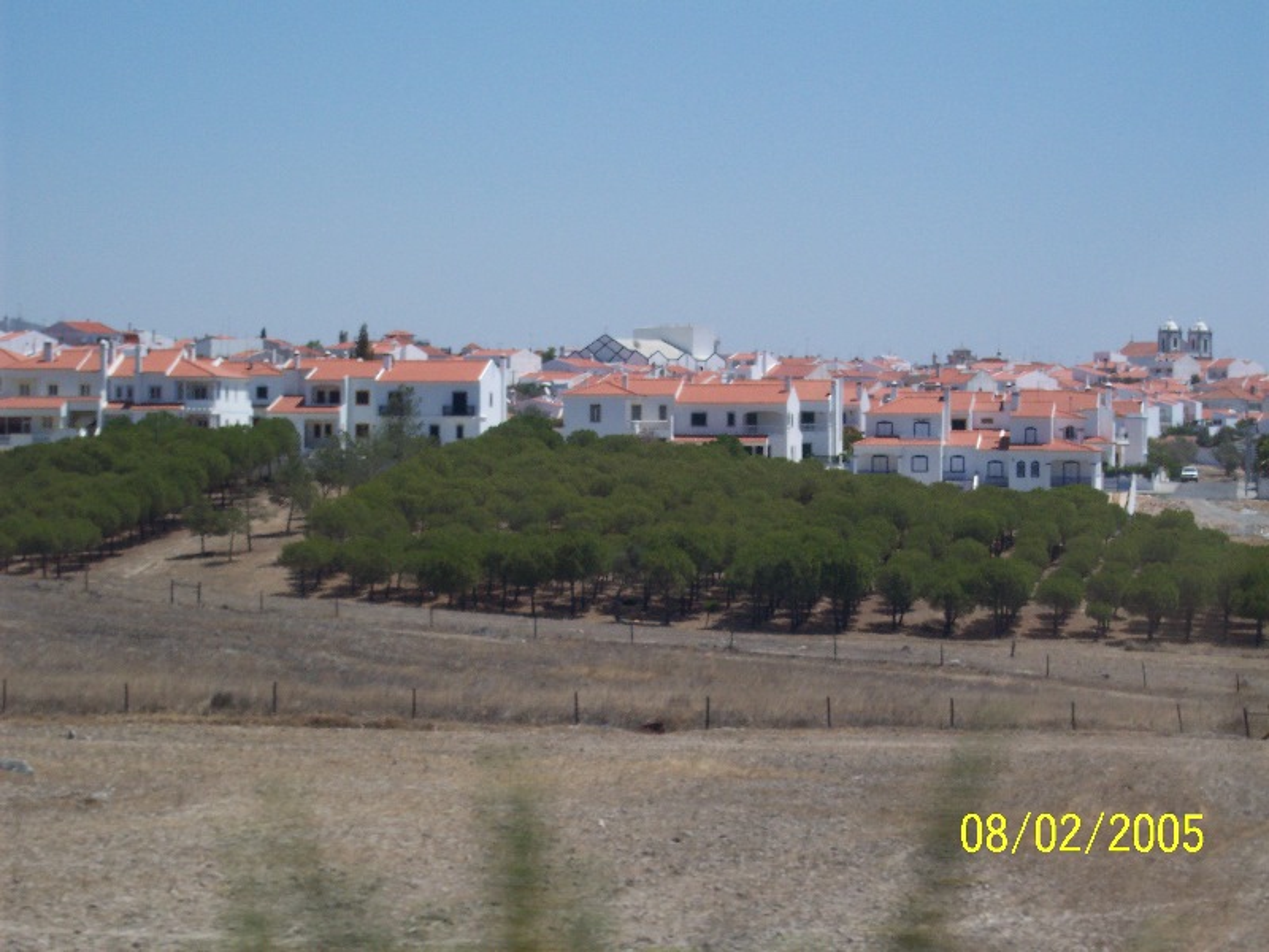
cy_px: 476
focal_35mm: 114
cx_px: 634
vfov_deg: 13.0
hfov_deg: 17.3
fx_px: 4179
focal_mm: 24
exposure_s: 1/350
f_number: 8
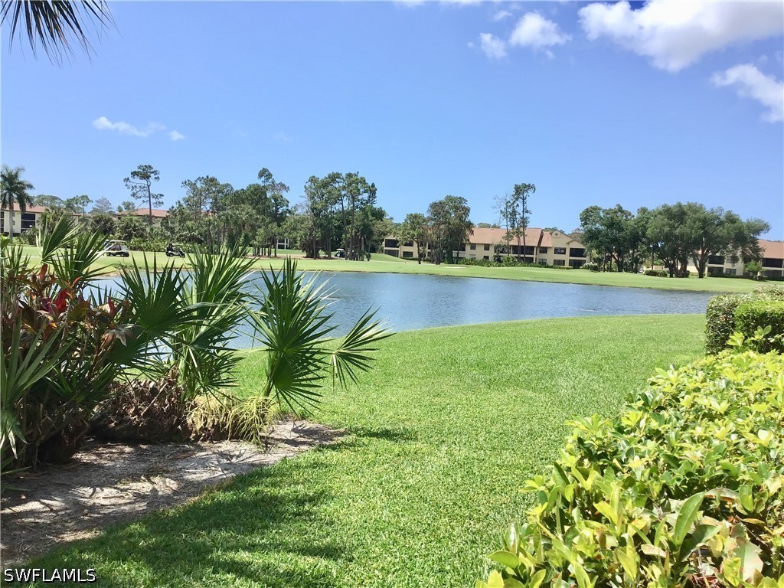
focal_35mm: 31
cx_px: 392
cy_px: 294
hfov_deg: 58.4
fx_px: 702
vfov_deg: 45.4
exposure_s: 1/1217
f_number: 2.4
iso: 25
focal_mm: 3.3
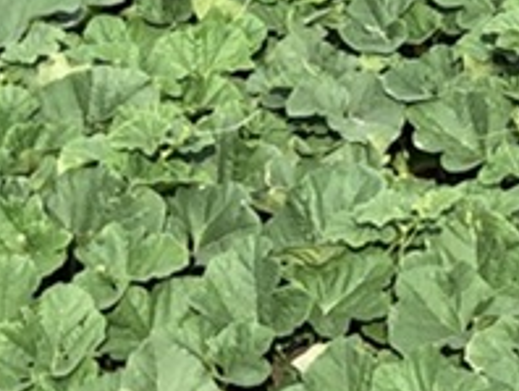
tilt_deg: -25.9
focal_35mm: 173
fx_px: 2597
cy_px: -76
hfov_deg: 10.4
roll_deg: -1.2
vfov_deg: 8.5
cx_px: 1080
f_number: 1.8
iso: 20
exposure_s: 1/1499
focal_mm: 3.99
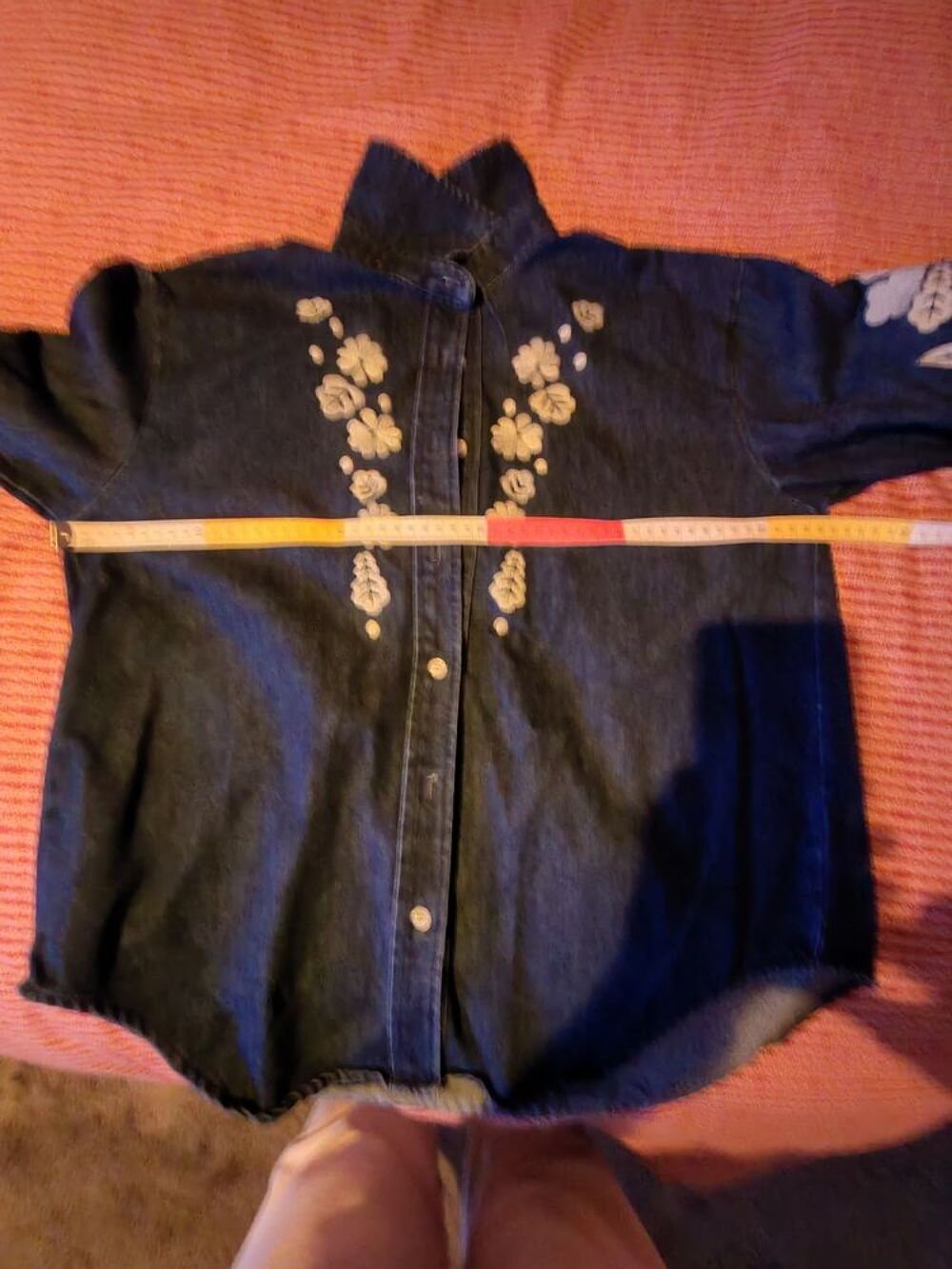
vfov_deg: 94.5
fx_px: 587
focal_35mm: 16
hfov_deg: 78.1
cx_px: 476
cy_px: 634
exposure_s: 1/7
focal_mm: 1.96
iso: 1250
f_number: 2.2
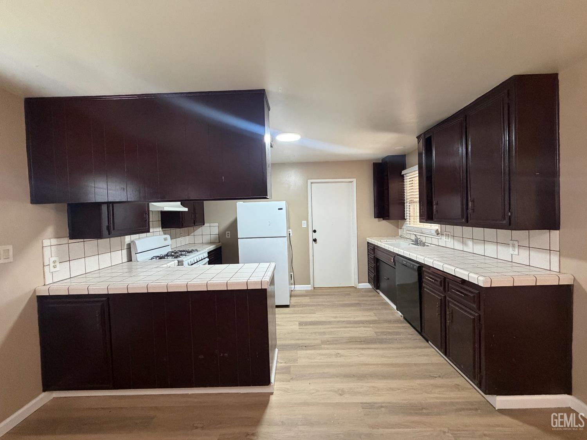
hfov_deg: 102.1
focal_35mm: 14
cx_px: 294
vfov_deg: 85.7
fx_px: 237
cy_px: 220
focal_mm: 2.22
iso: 500
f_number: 2.2
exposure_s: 1/60
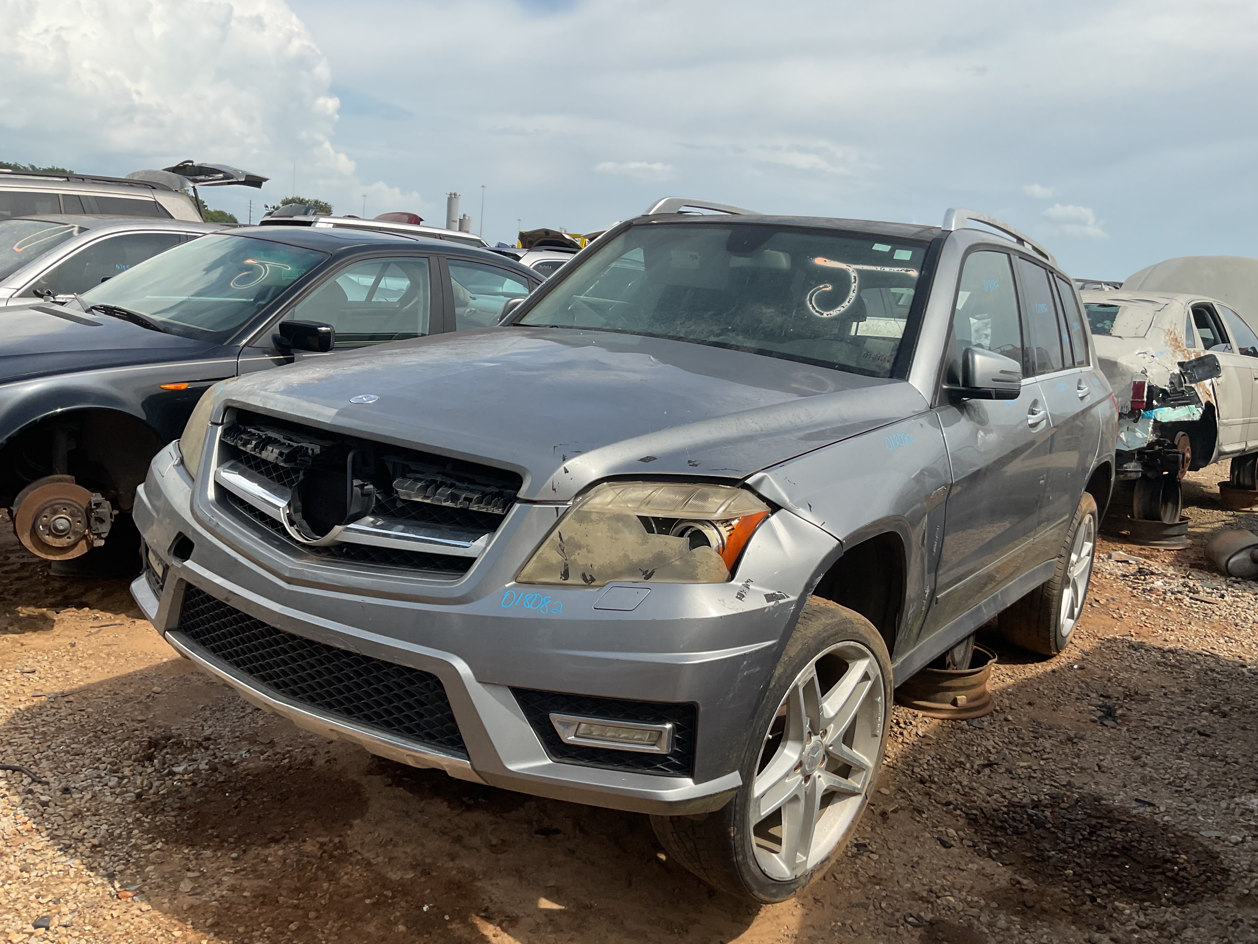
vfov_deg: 48.2
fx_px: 1054
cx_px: 629
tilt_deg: -7.9
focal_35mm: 29
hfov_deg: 61.7
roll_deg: -4.7
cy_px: 472
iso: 16
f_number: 1.8
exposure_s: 1/1912
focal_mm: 3
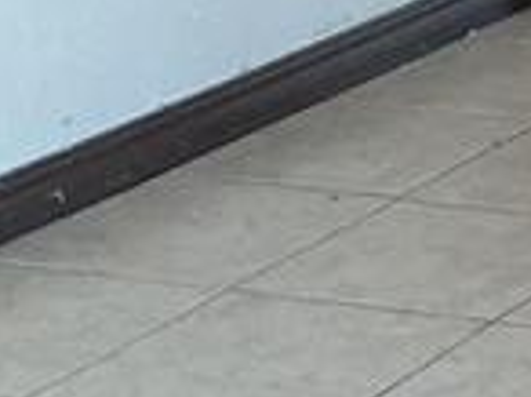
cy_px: -299
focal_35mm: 204
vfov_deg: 7.1
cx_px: 978
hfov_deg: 9.2
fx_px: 3124
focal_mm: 3
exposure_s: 1/60
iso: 80
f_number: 1.8
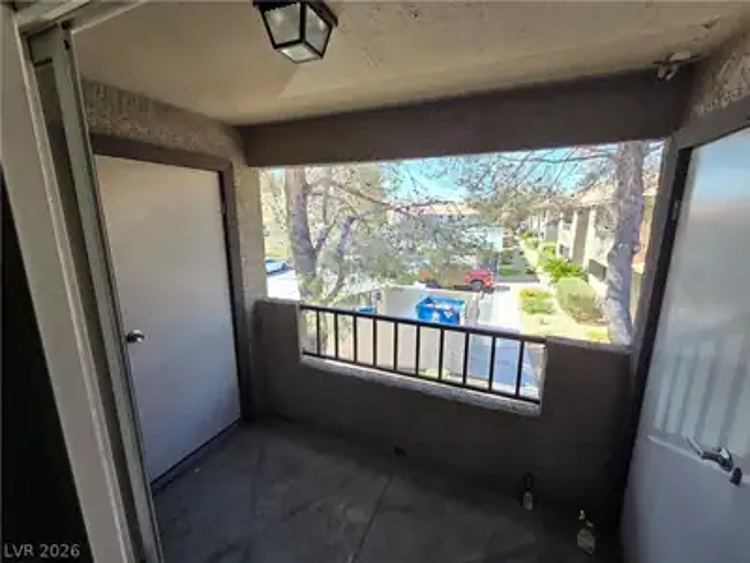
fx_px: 282
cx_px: 375
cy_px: 282
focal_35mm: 13
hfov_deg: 106.2
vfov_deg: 89.9
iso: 64
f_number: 2.2
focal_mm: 2.2
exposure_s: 1/120
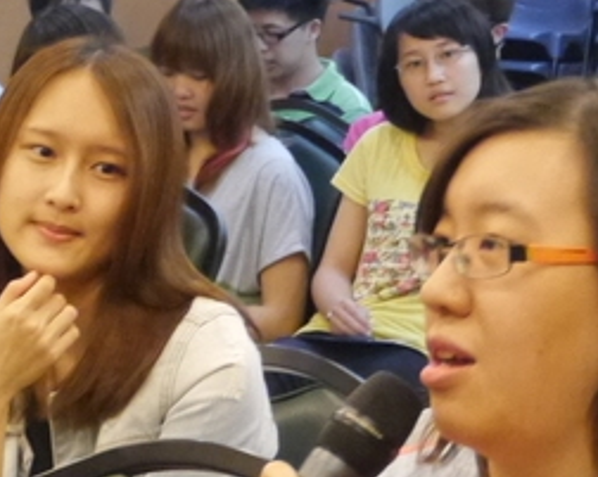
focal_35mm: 242
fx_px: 4278
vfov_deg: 6.4
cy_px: 368
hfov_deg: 7.8
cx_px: -394
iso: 1600
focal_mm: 26
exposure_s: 1/30
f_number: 5
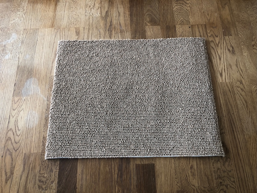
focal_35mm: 28
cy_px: 96
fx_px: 208
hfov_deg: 63.4
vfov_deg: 49.8
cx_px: 128
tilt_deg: -69.5
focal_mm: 3.99
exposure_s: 1/20
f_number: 1.8
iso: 40
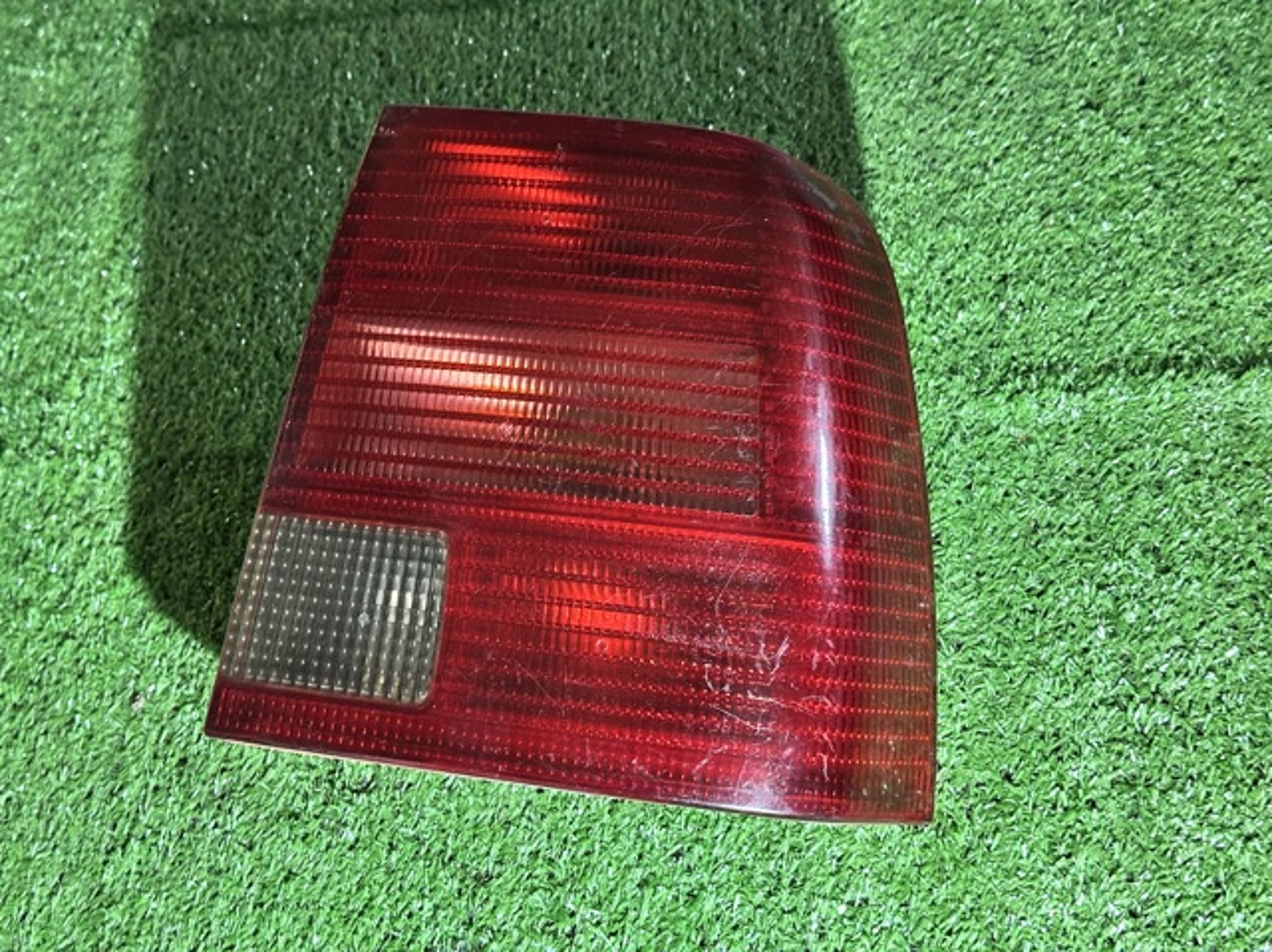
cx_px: 636
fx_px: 1762
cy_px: 476
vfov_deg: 30.2
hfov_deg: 39.7
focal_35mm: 48
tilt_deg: -55.2
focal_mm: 6.86
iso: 400
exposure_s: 1/40
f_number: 1.78
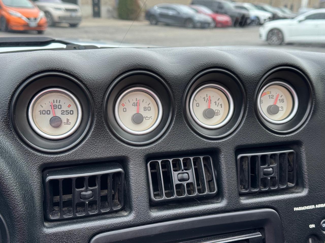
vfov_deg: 30.3
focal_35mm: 48
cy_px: 122
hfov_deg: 39.7
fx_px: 451
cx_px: 162
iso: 64
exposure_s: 1/287
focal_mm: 6.76
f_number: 1.78
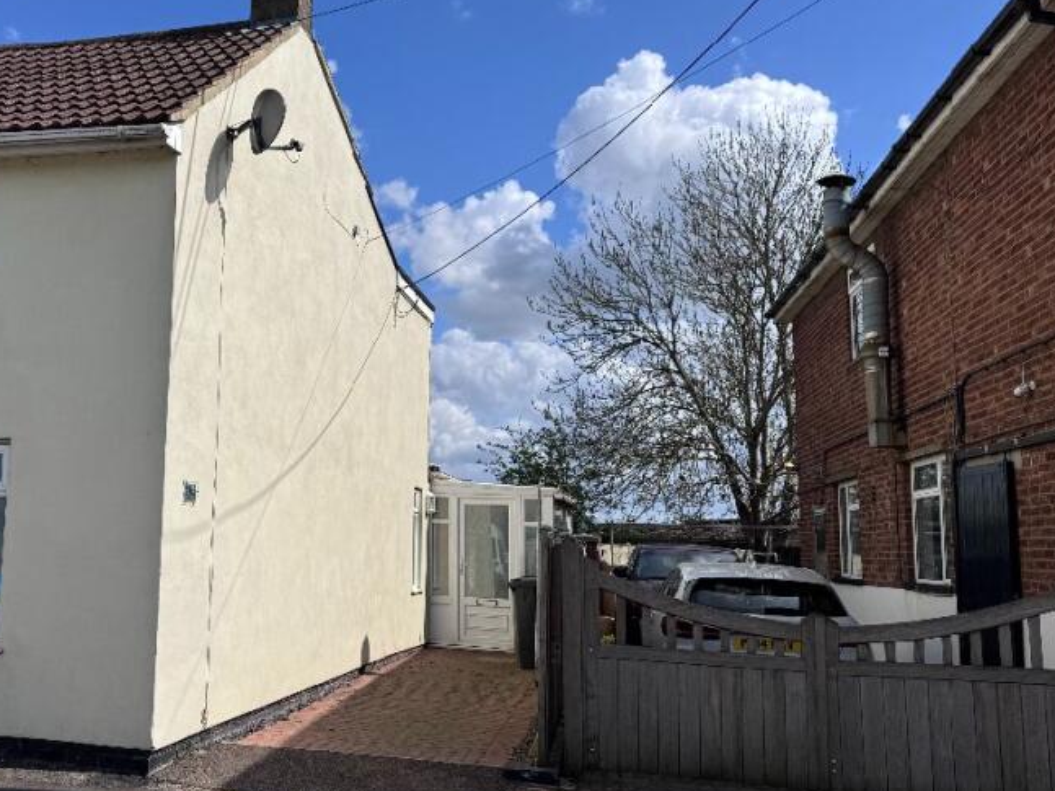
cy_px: 370
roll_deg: -1.1
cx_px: 290
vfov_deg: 37.7
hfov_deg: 47.5
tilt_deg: +7.7
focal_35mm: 38
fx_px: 1158
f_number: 1.78
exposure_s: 1/9009
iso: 80
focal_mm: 6.76
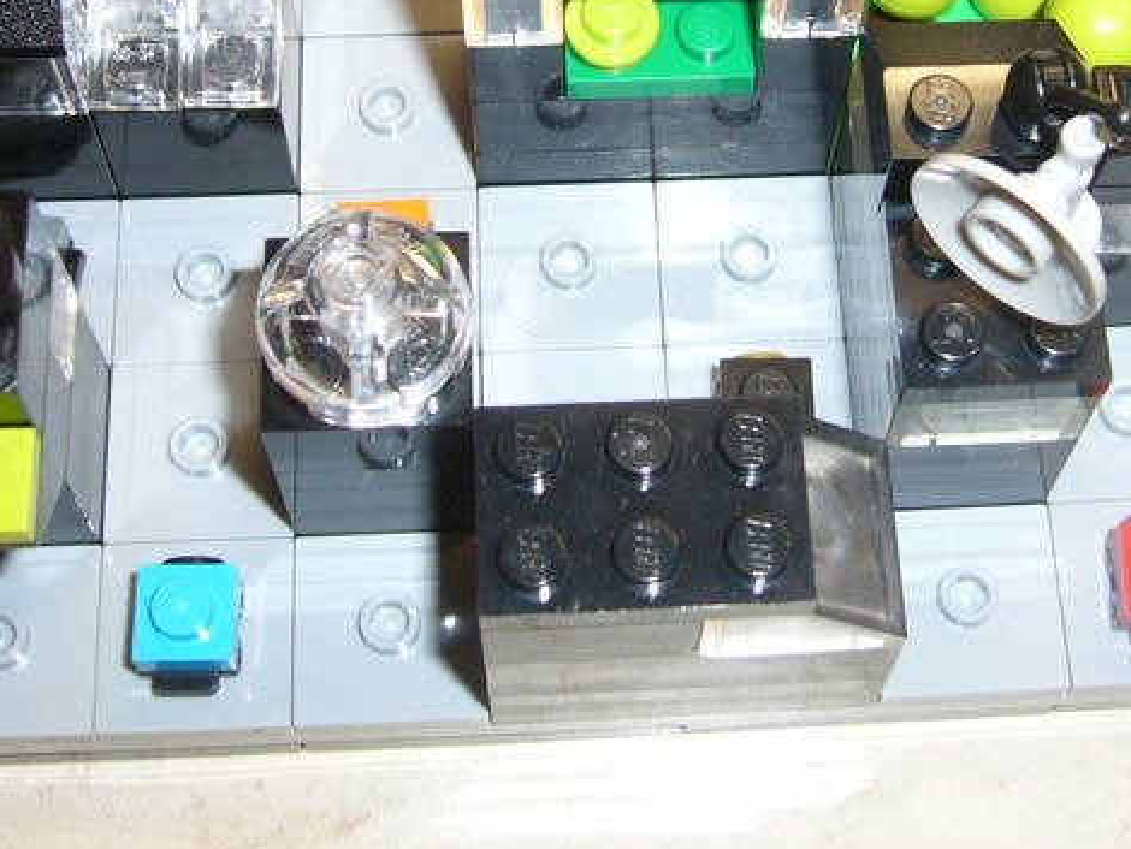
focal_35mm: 67
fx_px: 2190
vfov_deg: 21.4
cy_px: 71
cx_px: 695
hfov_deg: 28.9
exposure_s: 1/30
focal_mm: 5.8
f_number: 2.8
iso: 100
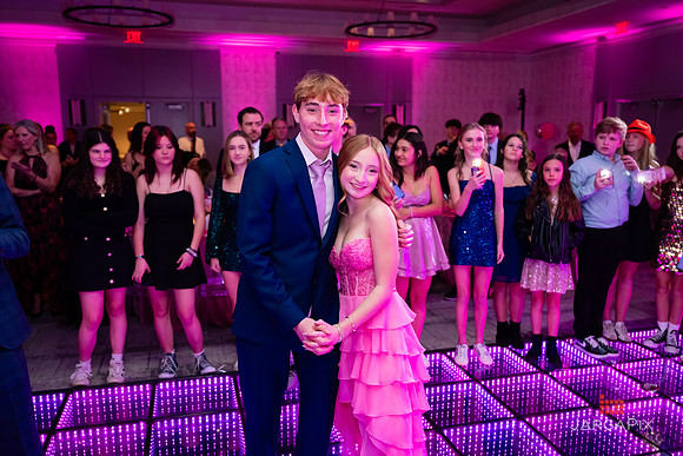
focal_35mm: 31
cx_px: 342
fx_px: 580
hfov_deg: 61.0
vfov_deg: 42.9
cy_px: 228
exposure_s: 1/160
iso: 1600
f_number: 3.2
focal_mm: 30
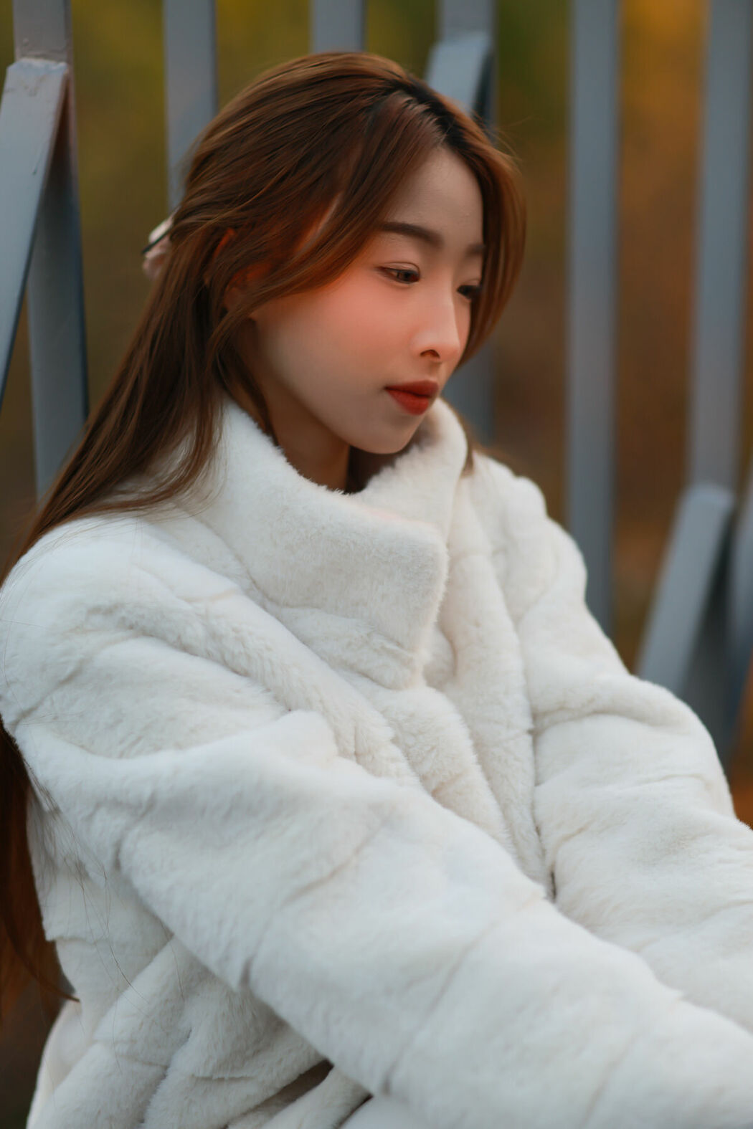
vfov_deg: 24.2
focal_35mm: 84
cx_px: 376
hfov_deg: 16.3
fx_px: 2635
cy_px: 564
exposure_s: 1/400
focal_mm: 85
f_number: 2
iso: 100
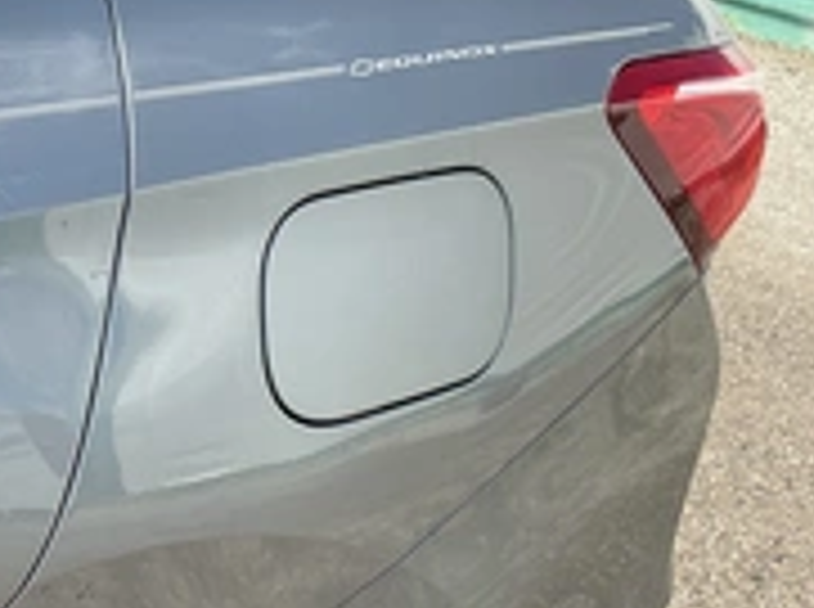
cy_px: 428
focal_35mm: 62
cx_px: -27
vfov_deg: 23.4
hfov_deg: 29.0
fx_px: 1455
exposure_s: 1/691
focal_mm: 3
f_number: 1.8
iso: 25
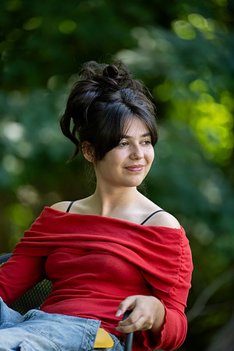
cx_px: 117
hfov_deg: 6.9
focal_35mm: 200
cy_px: 176
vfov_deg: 10.3
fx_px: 1950
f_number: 3.2
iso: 1250
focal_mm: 200
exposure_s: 1/640
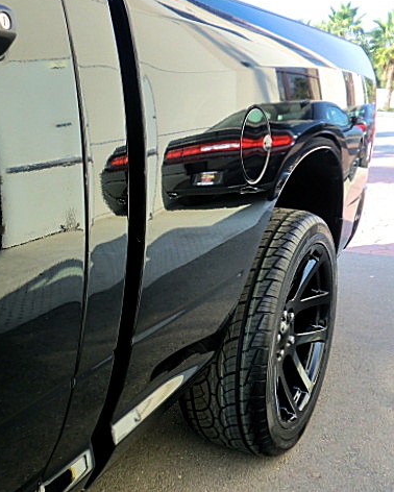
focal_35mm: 41
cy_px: 243
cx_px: 178
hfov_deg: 36.5
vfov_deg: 44.8
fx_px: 597
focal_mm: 5.58
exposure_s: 1/160
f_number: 2.8
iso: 64
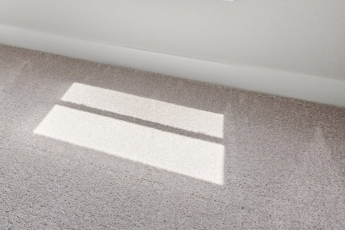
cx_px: -61
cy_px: -117
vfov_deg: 21.9
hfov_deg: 32.6
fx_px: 488
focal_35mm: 51
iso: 400
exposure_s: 1/200
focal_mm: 16
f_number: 8
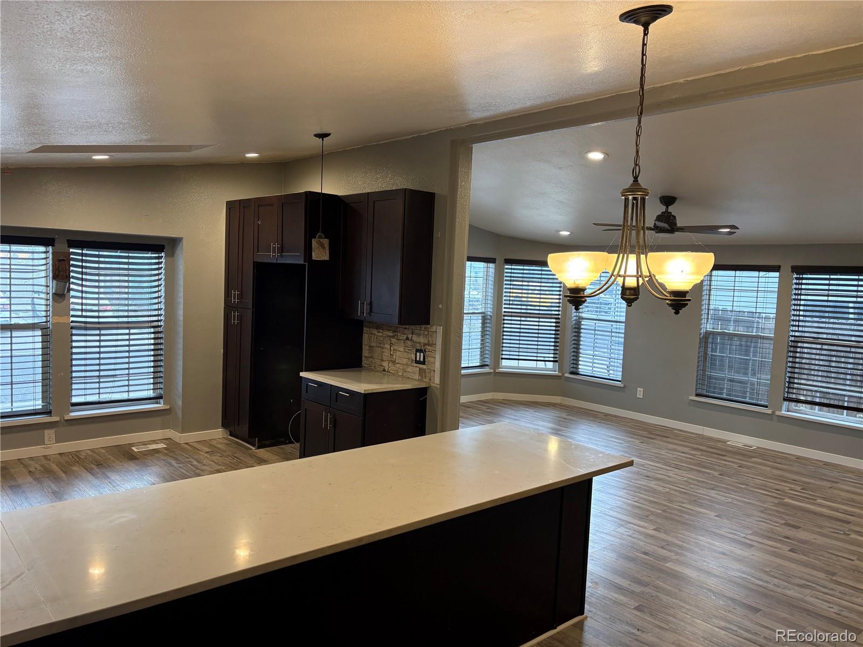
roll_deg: -2.1
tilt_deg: -4.5
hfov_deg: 67.3
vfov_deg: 53.1
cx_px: 432
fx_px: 648
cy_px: 324
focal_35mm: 26
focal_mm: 5.96
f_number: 1.6
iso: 125
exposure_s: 1/60
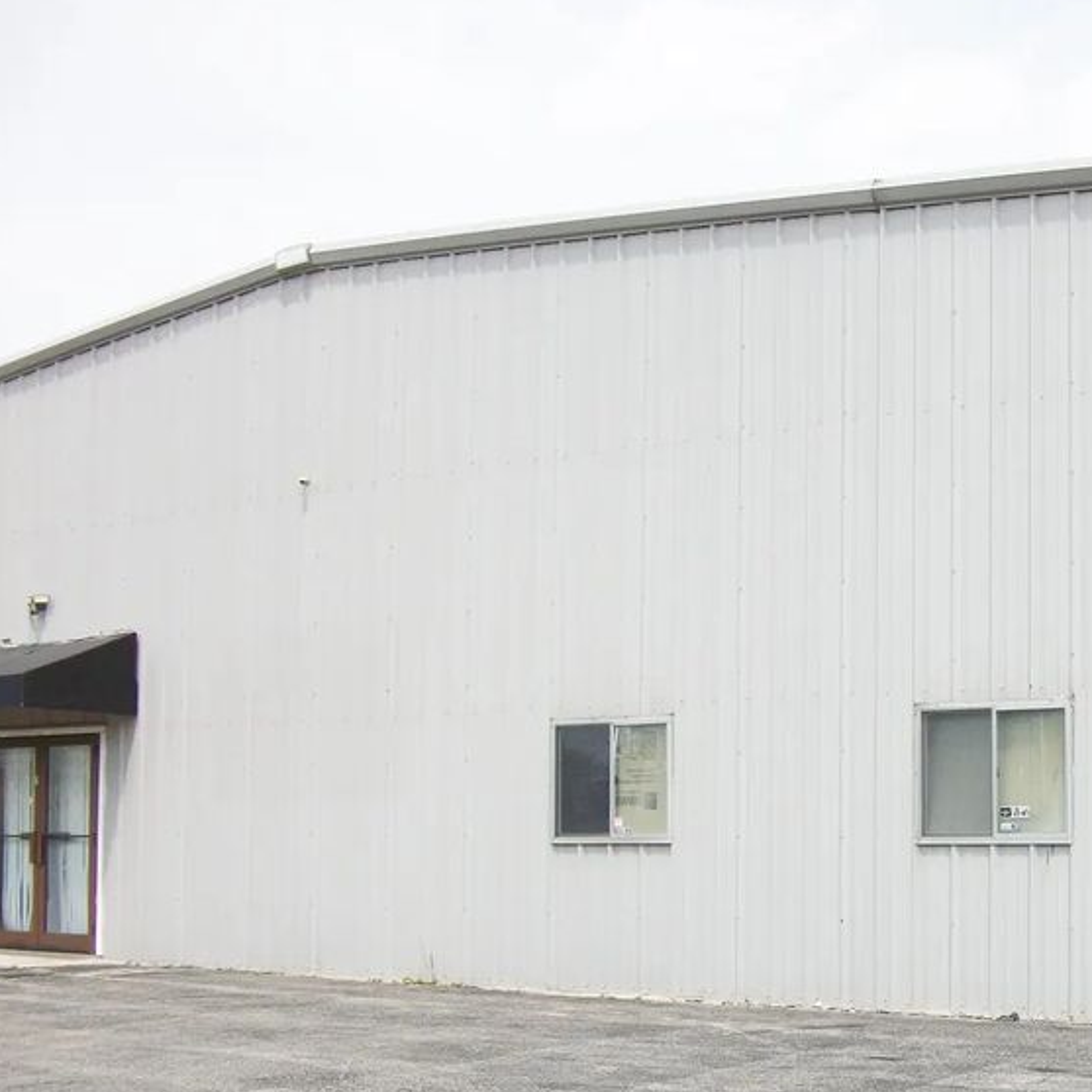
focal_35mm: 52
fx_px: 1856
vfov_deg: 32.5
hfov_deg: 31.6
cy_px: 731
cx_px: 933
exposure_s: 1/160
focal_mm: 5.7
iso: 80
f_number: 8.8
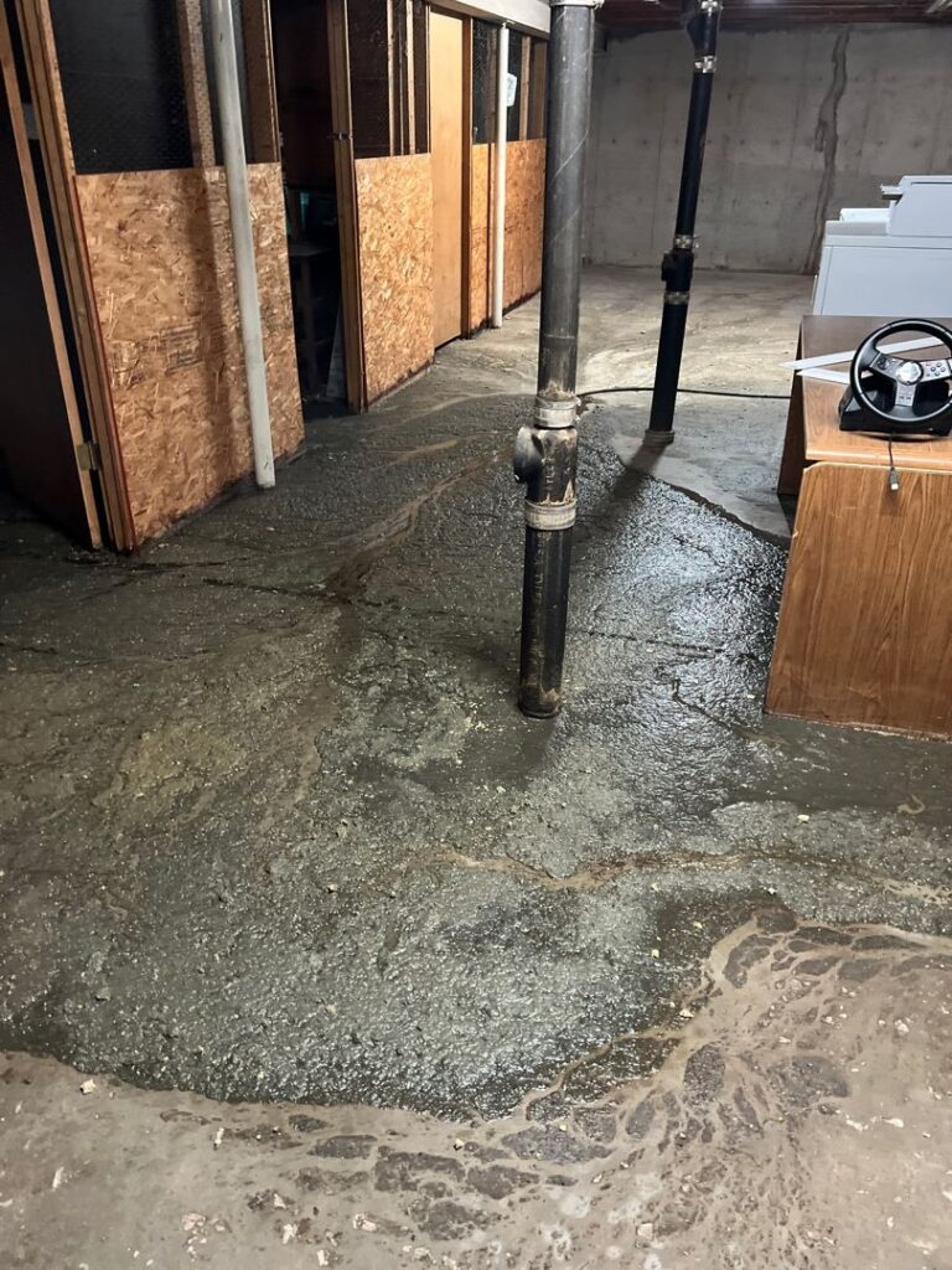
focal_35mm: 26
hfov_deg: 53.1
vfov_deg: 67.3
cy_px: 635
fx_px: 953
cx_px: 476
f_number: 1.5
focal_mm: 5.7
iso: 640
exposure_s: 1/40
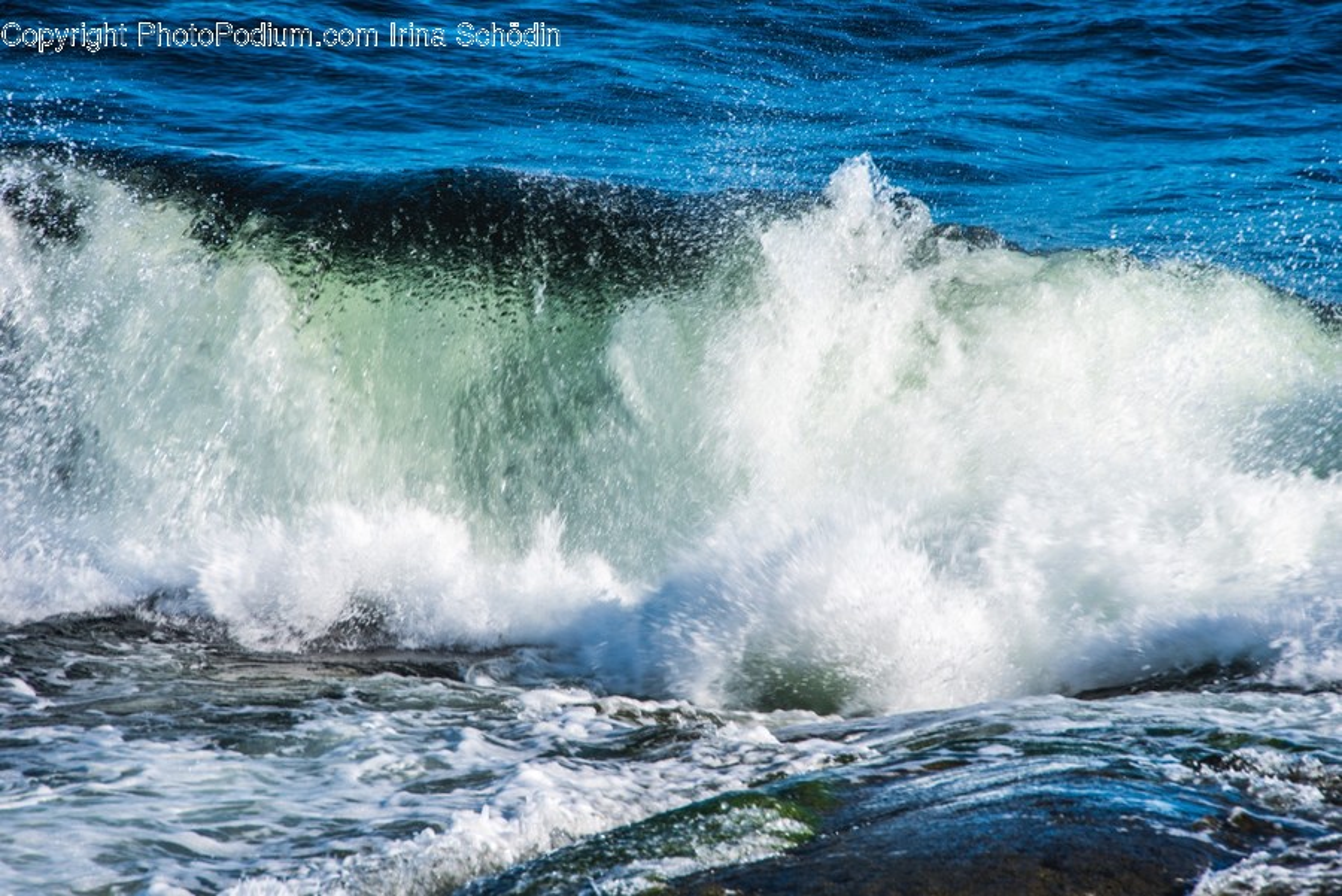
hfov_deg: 3.4
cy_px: 448
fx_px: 22376
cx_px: 671
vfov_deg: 2.3
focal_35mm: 600
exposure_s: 1/125
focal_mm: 600
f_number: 16
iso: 100
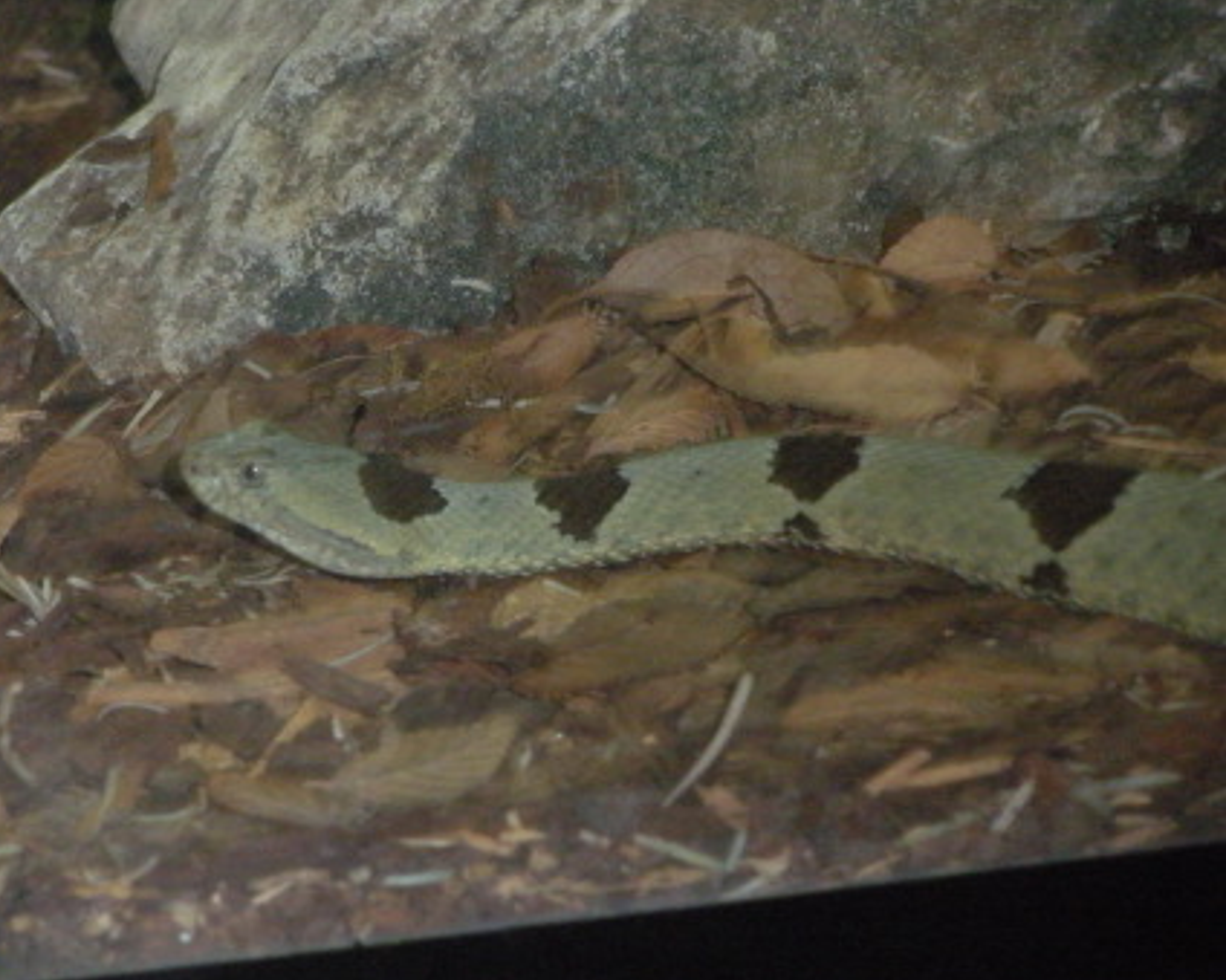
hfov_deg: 10.2
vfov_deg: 8.2
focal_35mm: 189
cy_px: 491
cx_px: 573
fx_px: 6856
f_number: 5.6
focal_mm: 31.5
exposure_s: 1/125
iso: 800
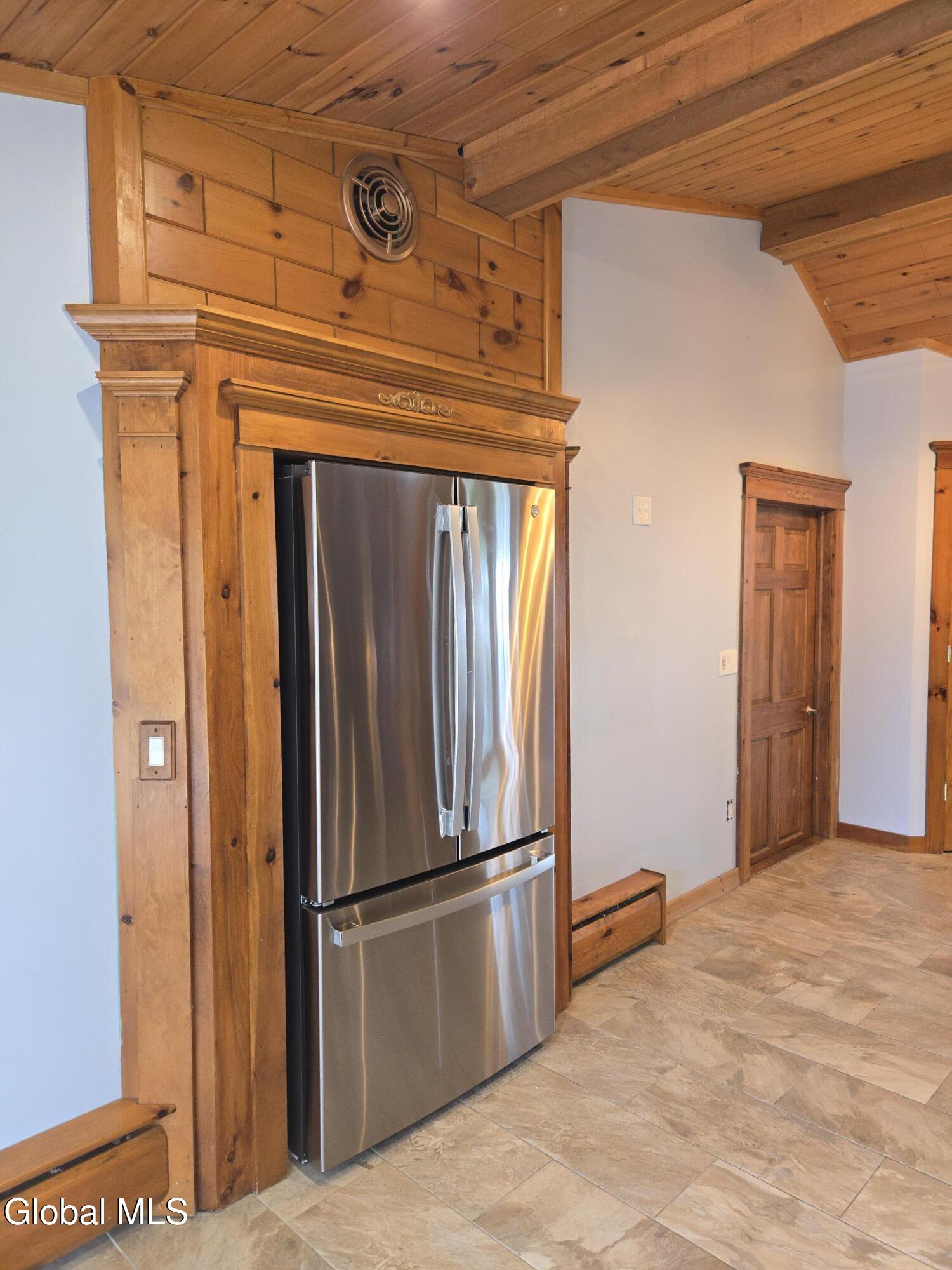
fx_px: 843
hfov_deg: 58.9
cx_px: 476
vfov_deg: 73.9
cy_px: 635
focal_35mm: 23
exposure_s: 1/24
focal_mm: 5.4
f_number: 1.8
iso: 100
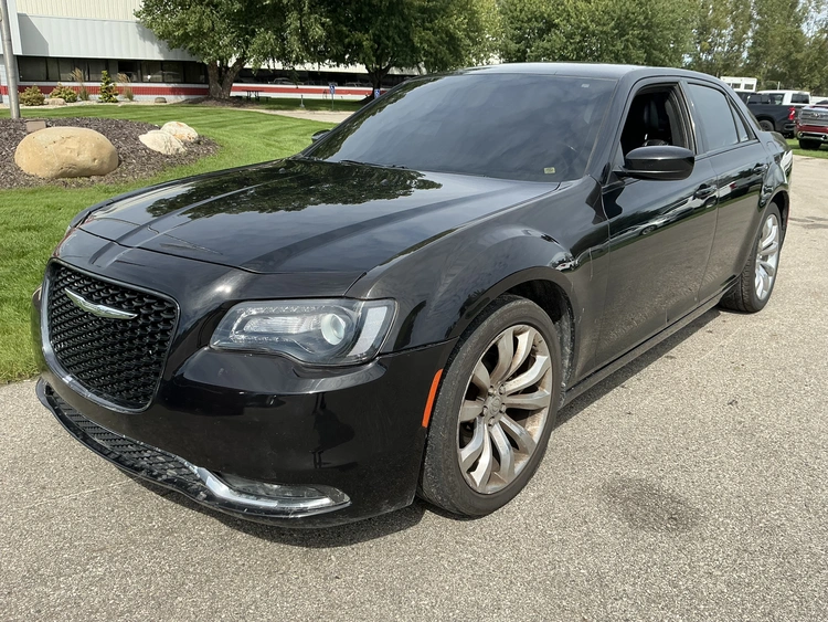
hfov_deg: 63.4
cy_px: 311
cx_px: 414
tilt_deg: -17.2
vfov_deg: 49.8
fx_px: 670
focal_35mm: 28
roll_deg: -1.5
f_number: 1.8
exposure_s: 1/1055
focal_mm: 3
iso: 25
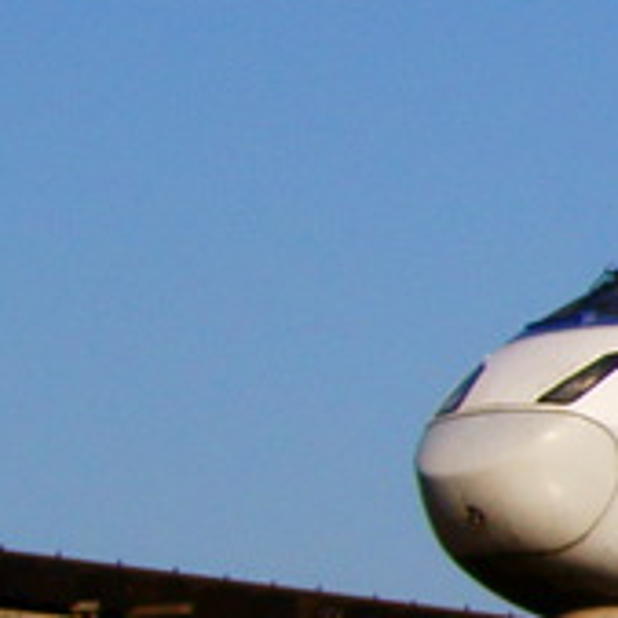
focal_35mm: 290
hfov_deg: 4.9
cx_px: 3123
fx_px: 5858
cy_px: 581
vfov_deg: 6.0
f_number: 8
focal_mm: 20
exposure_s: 1/1000
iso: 200
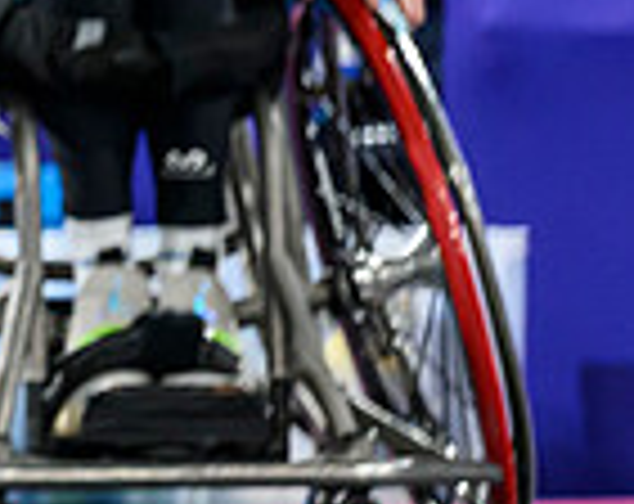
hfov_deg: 2.2
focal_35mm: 857
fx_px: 16036
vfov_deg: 1.8
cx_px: -1136
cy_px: -104
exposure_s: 1/1600
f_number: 3.2
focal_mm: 140
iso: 2500
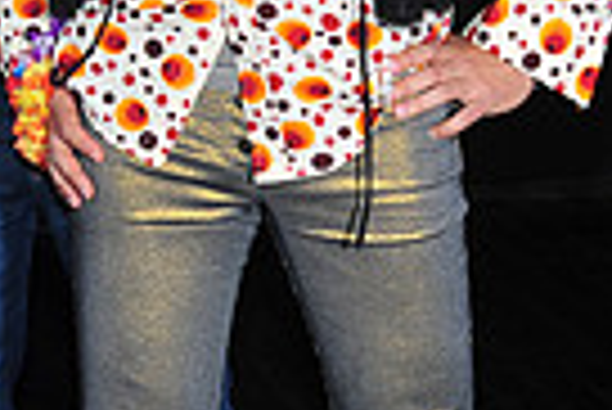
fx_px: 3625
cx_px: -468
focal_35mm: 213
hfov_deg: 9.2
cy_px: -153
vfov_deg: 6.4
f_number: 16
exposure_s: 1/250
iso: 200
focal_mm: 50
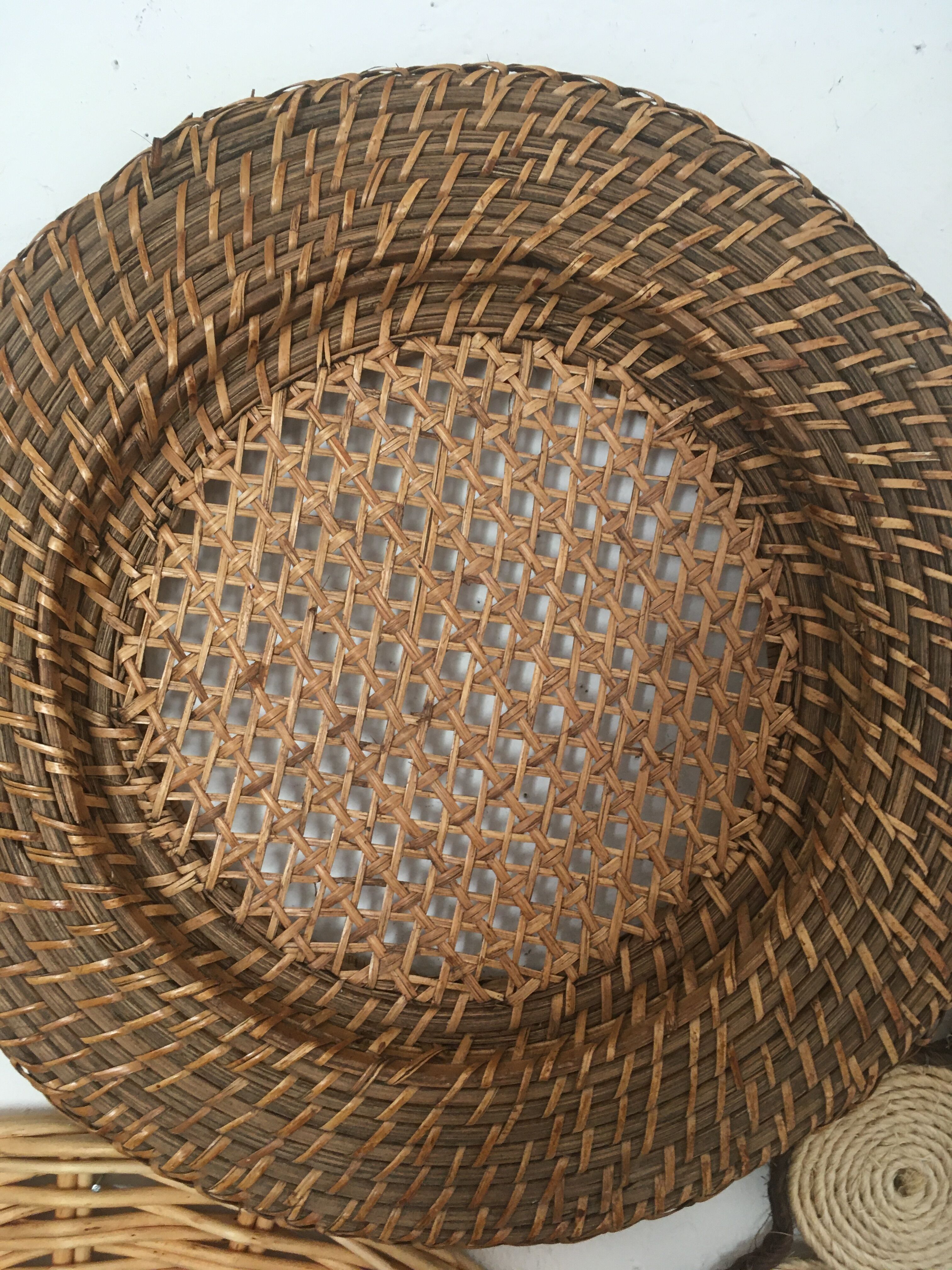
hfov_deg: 48.2
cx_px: 476
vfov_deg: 61.7
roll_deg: -6.2
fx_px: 1063
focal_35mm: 29
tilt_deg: -4.3
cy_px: 635
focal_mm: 4.15
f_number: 2.2
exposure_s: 1/33
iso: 125
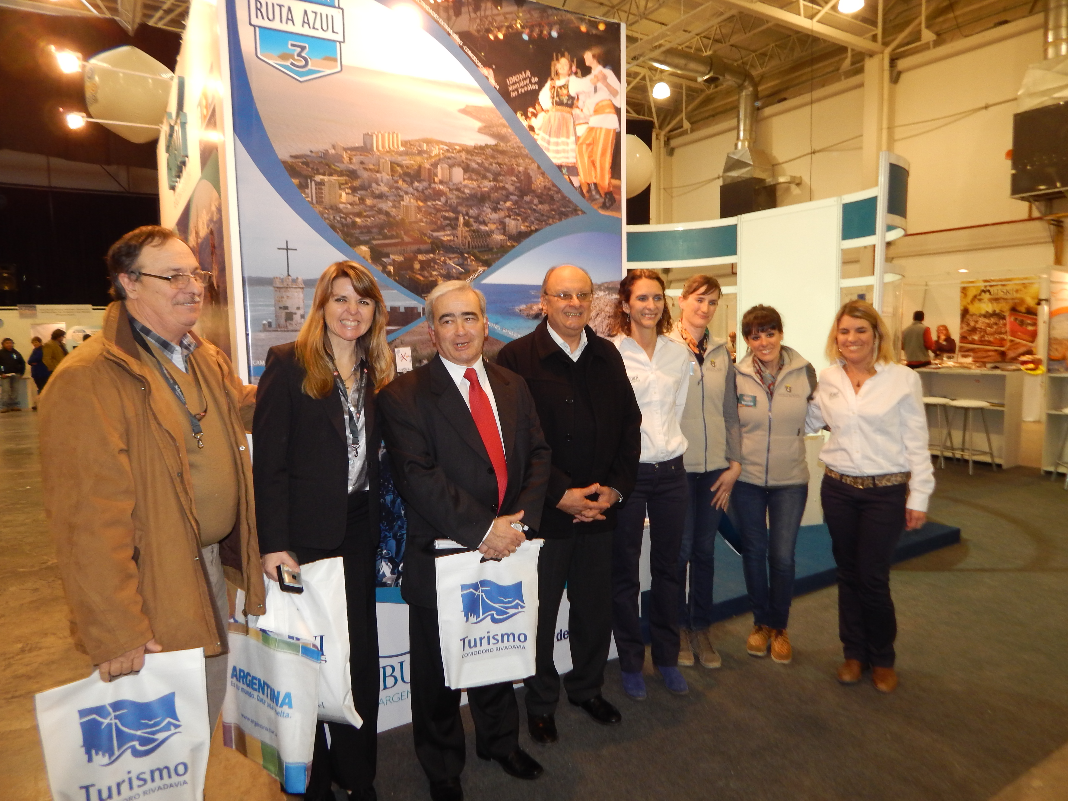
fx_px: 710
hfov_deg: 73.9
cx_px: 534
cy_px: 400
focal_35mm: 23
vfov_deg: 58.9
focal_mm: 4
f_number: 3
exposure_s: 1/30
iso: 200
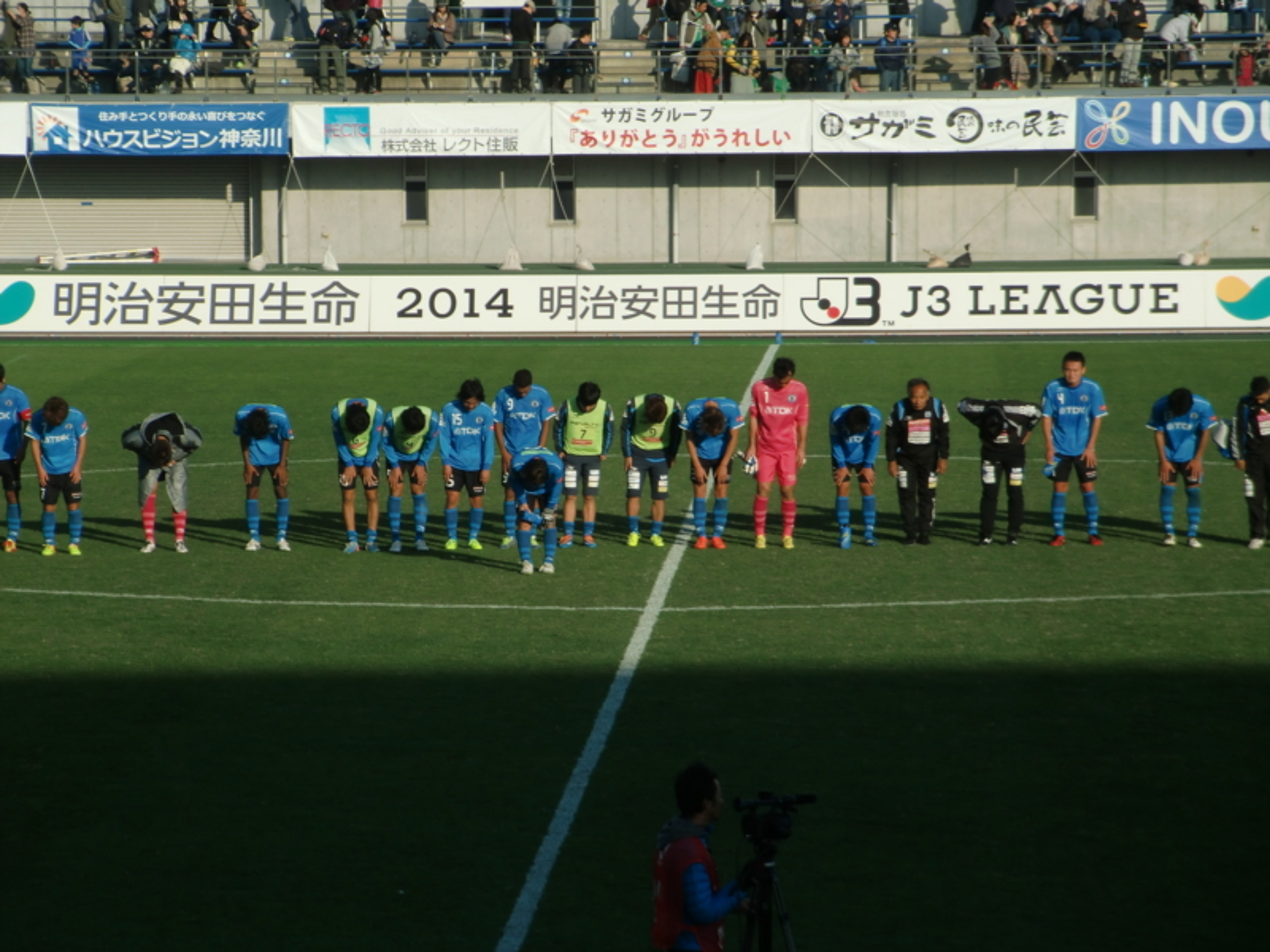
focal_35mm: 199
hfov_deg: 9.9
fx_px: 7301
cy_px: 476
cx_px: 635
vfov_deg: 7.5
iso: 64
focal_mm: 35.7
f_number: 5.2
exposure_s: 1/500
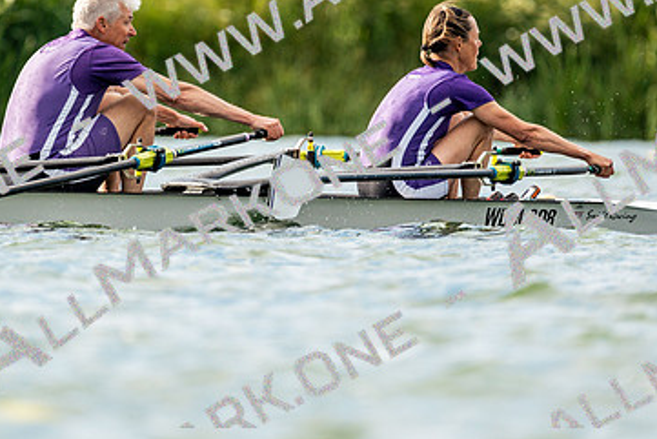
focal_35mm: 964
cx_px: 348
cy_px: 116
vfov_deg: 1.4
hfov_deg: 2.1
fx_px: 17599
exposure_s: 1/2000
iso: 400
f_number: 6.3
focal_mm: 600
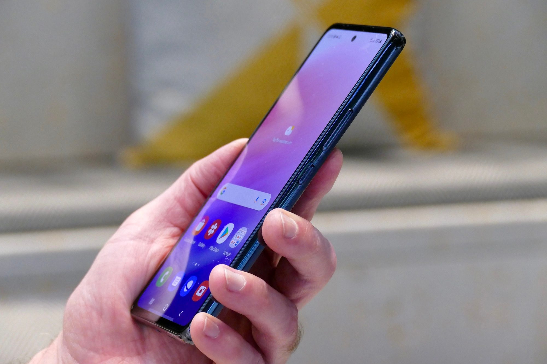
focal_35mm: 175
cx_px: 274
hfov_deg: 11.7
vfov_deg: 7.8
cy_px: 182
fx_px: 2659
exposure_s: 1/60
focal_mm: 63.88
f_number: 4
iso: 1600
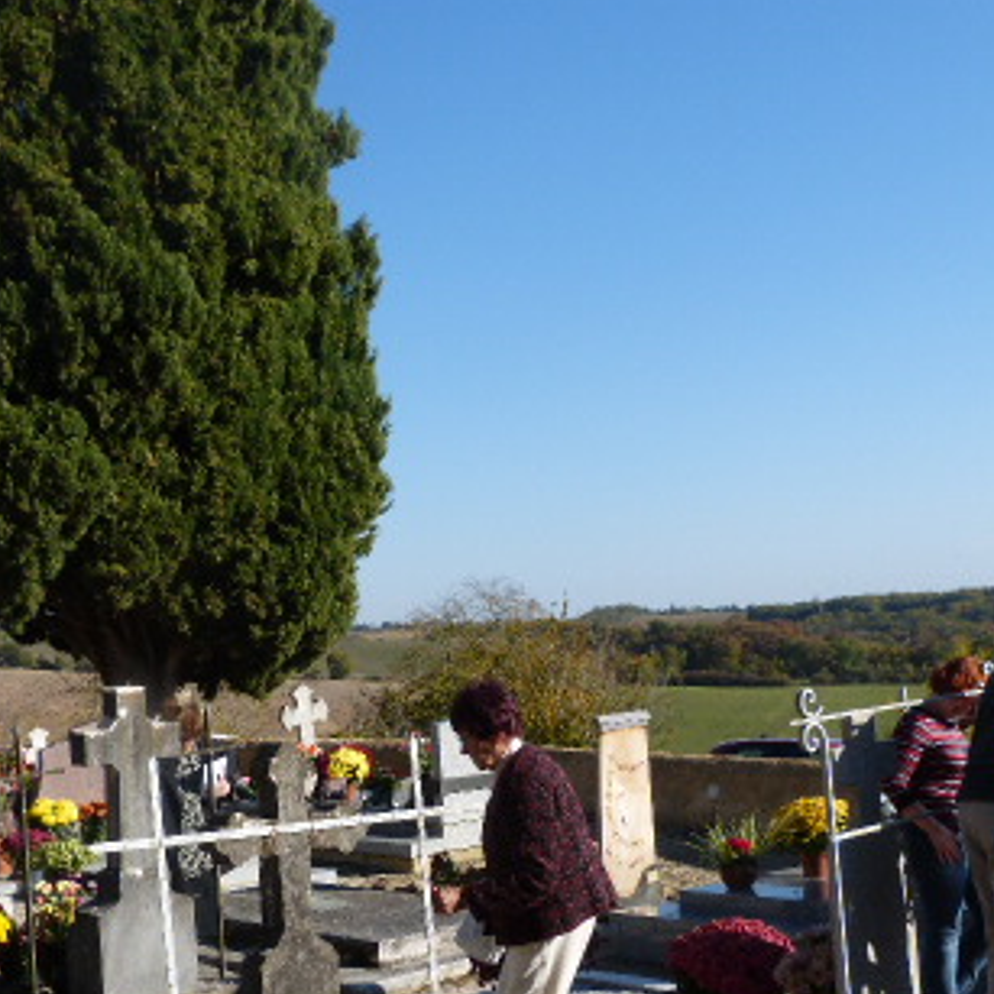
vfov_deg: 36.2
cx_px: 324
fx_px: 1494
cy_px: 699
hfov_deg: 36.4
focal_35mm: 46
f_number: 4
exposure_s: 1/800
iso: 100
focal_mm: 4.5
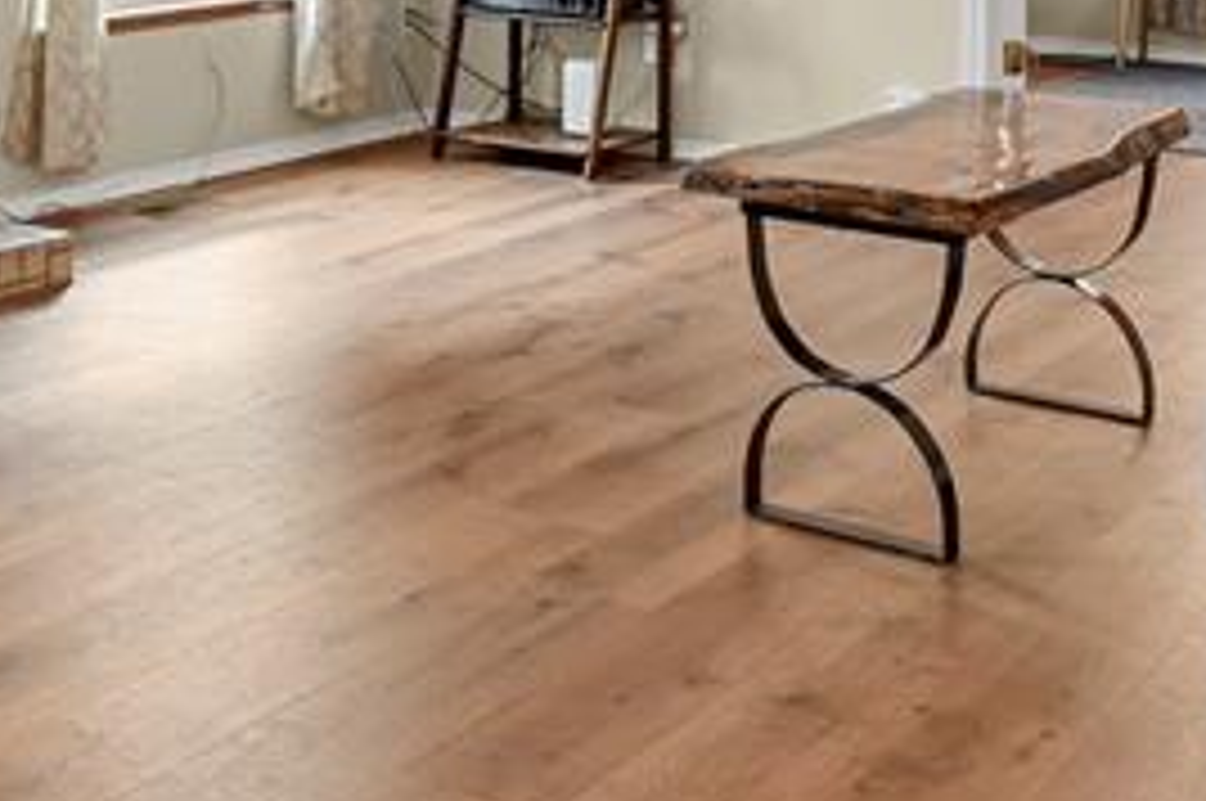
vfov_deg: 19.3
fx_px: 2175
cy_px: -230
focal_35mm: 65
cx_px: 104
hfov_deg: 29.6
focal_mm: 17
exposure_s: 1/20
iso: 9000
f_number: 8
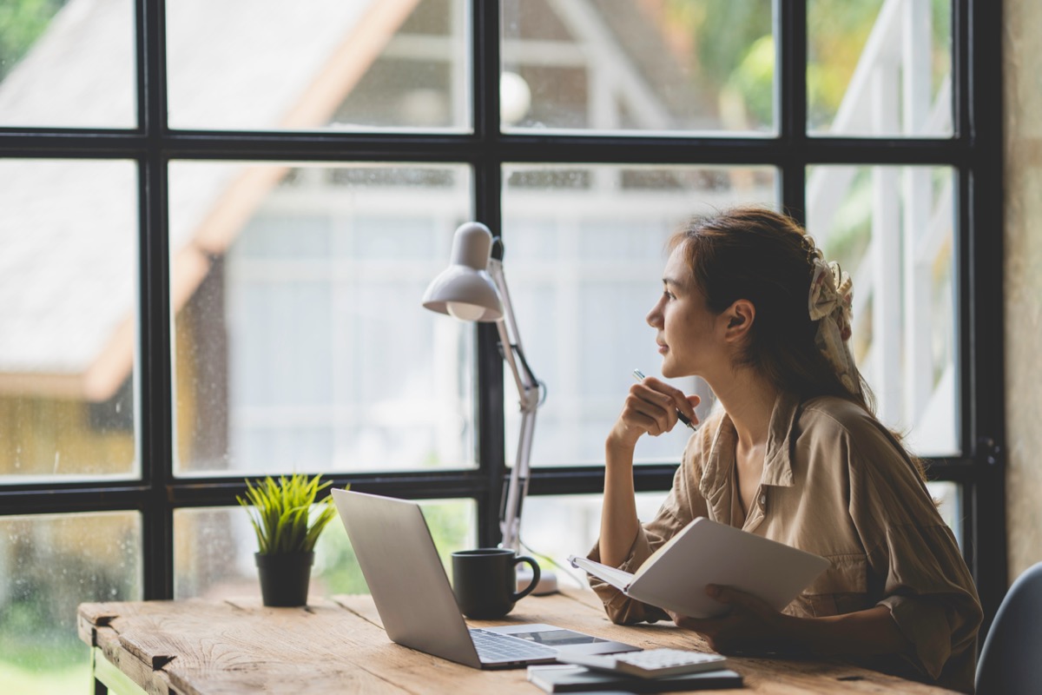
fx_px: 2460
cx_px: 521
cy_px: 348
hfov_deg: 23.9
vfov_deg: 16.1
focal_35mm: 85
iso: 100
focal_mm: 85
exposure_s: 1/320
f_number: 2
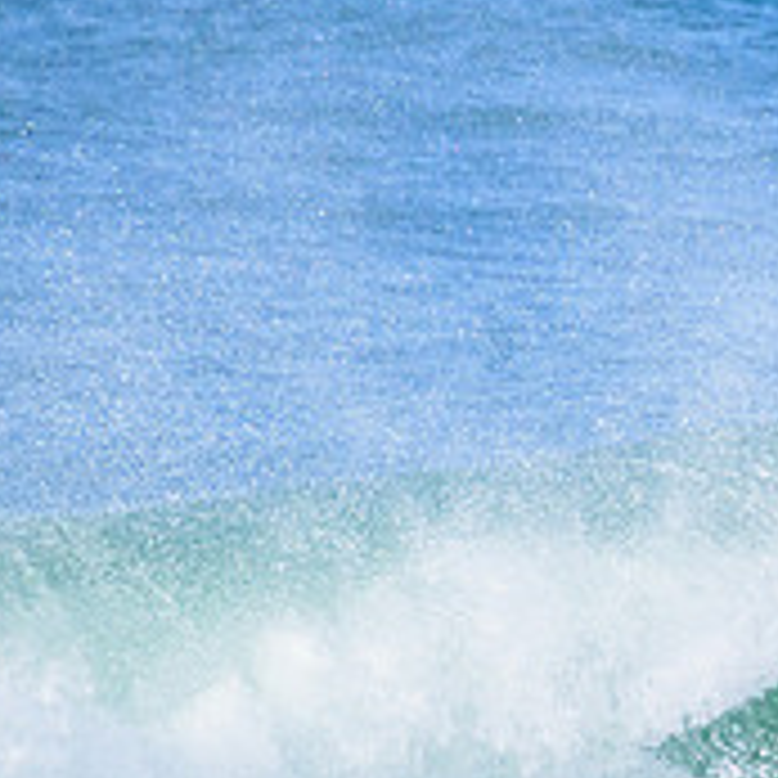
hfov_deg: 0.8
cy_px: 519
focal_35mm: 2282
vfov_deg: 0.8
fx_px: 58026
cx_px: 1273
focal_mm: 800
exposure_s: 1/2000
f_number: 11
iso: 2000
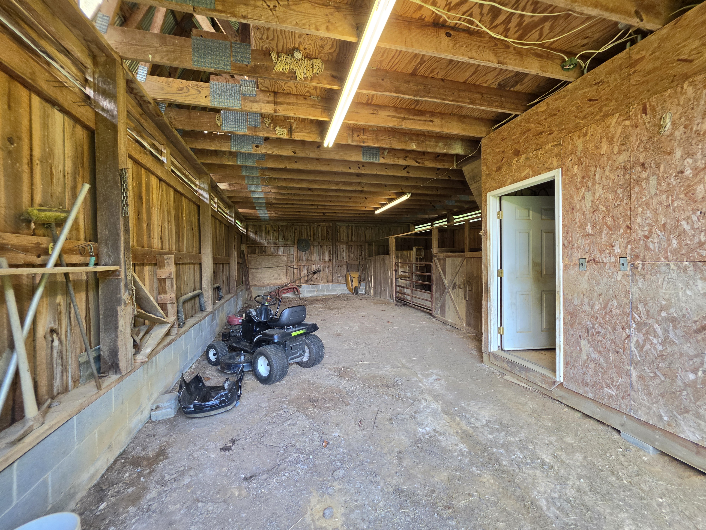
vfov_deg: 89.9
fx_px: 265
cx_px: 353
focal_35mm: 13
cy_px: 265
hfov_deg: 106.2
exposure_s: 1/120
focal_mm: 2.2
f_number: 1.9
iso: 200
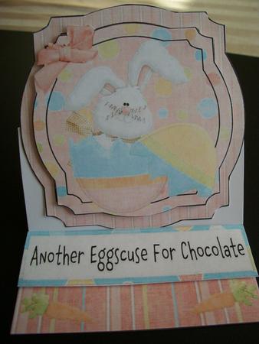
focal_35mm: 35
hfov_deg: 40.7
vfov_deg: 52.6
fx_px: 349
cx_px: 130
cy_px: 172
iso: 80
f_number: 3.1
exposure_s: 1/100
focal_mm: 6.3
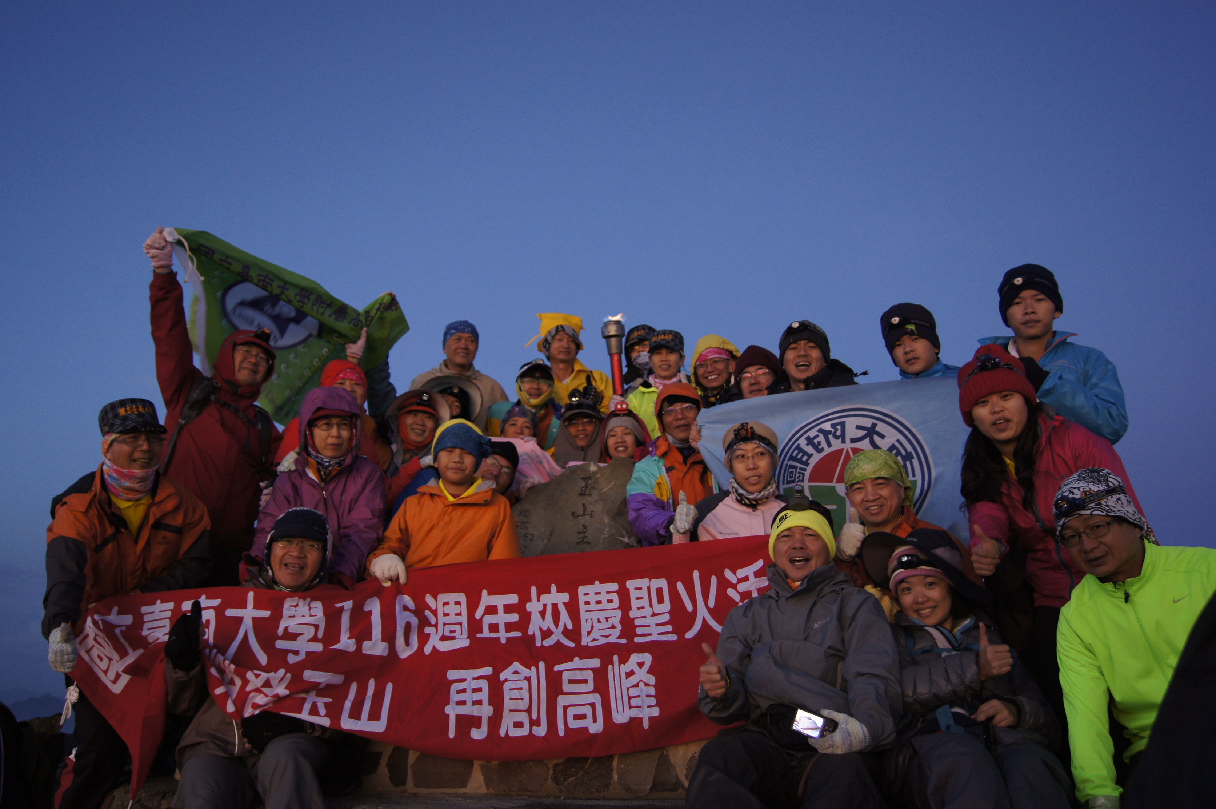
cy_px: 404
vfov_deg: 43.5
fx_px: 1013
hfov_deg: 62.0
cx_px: 608
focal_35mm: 30
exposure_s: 1/40
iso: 500
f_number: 3.5
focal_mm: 20
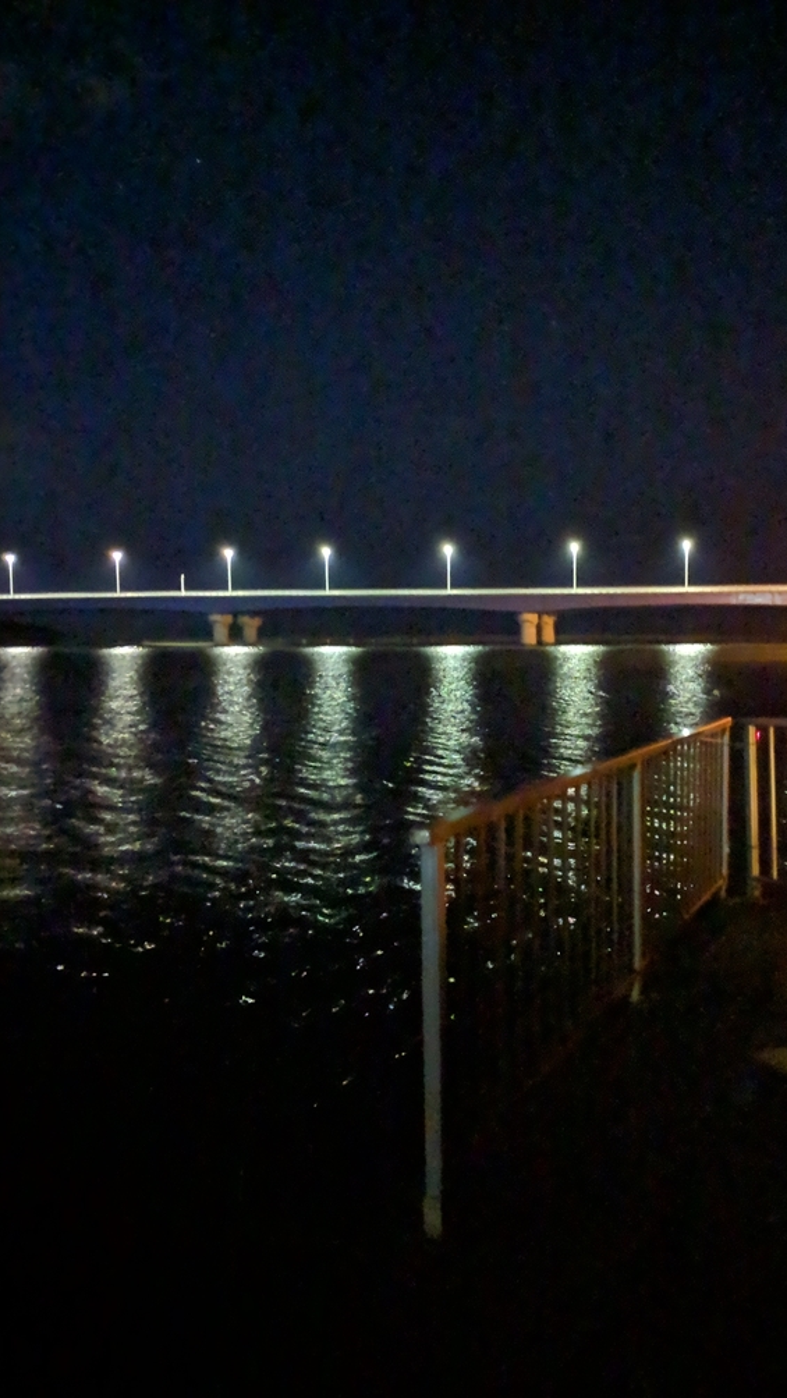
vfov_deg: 64.3
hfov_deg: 38.5
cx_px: 529
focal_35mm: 30
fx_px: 1113
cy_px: 707
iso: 5104
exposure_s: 1/3.43
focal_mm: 4.44
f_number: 1.8
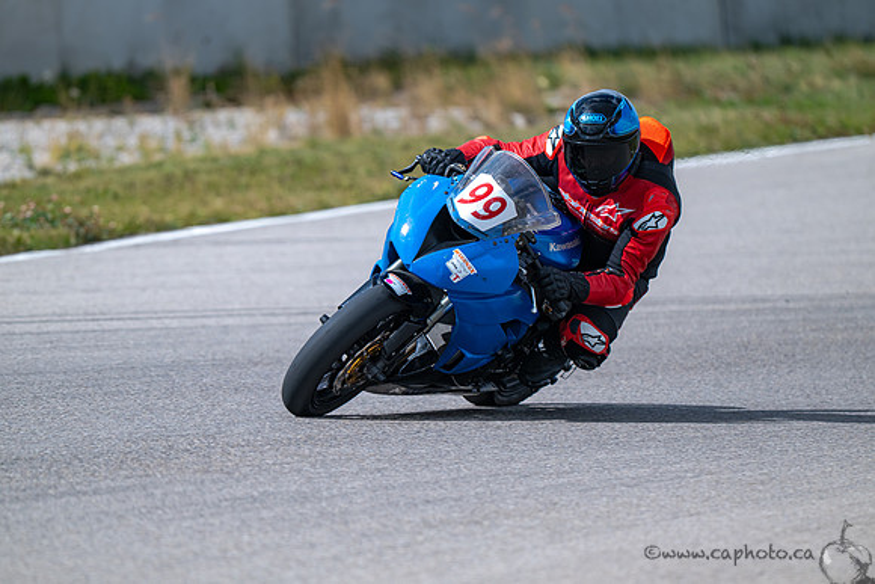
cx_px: 438
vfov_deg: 2.3
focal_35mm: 600
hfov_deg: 3.4
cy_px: 292
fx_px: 14586
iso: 200
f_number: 6.3
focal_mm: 600
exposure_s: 1/1250
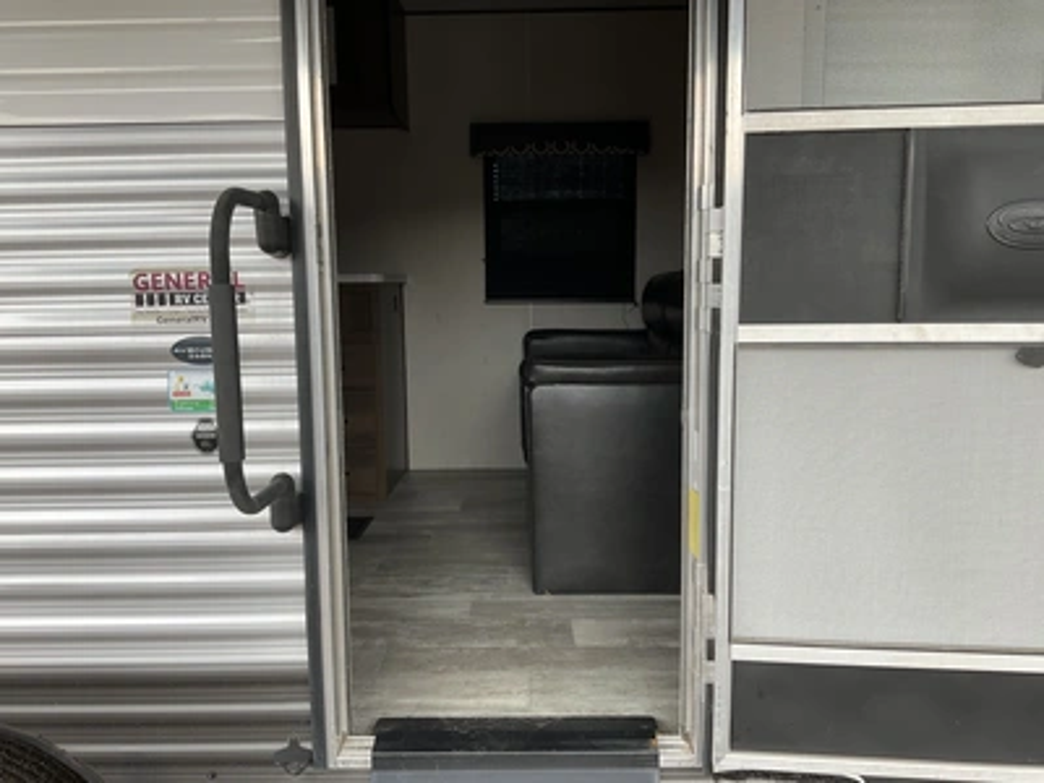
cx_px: 522
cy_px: 392
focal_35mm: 29
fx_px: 875
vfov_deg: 48.2
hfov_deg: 61.7
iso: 16
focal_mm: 3
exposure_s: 1/122
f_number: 1.8
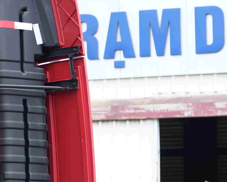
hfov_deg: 8.0
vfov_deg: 6.6
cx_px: -124
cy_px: 132
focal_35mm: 235
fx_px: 1579
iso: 200
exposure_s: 1/800
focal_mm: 50
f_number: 2.8
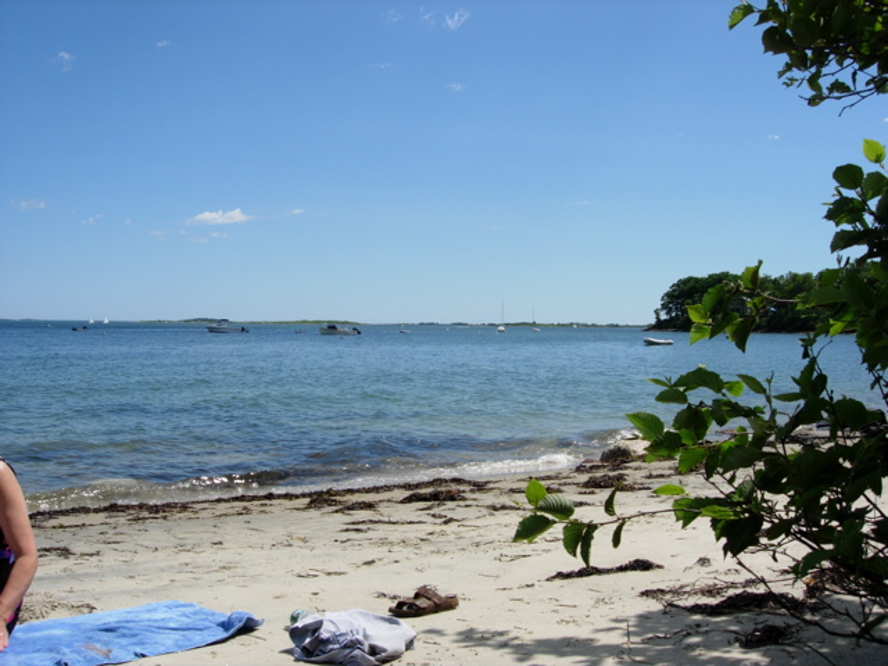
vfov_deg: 37.7
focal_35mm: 38
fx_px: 975
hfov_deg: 49.0
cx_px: 444
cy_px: 333
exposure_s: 1/966
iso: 64
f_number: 4.8
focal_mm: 7.8
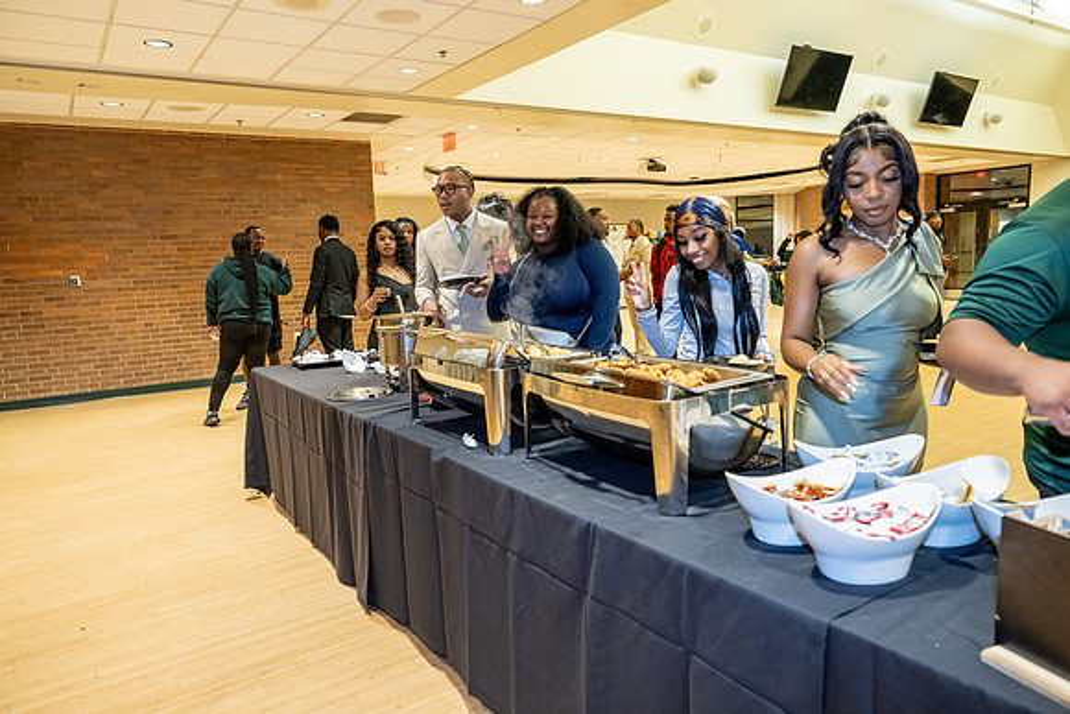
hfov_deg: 71.5
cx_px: 535
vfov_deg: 51.3
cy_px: 357
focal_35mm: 25
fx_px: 743
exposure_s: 1/160
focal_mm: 25
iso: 1600
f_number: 4
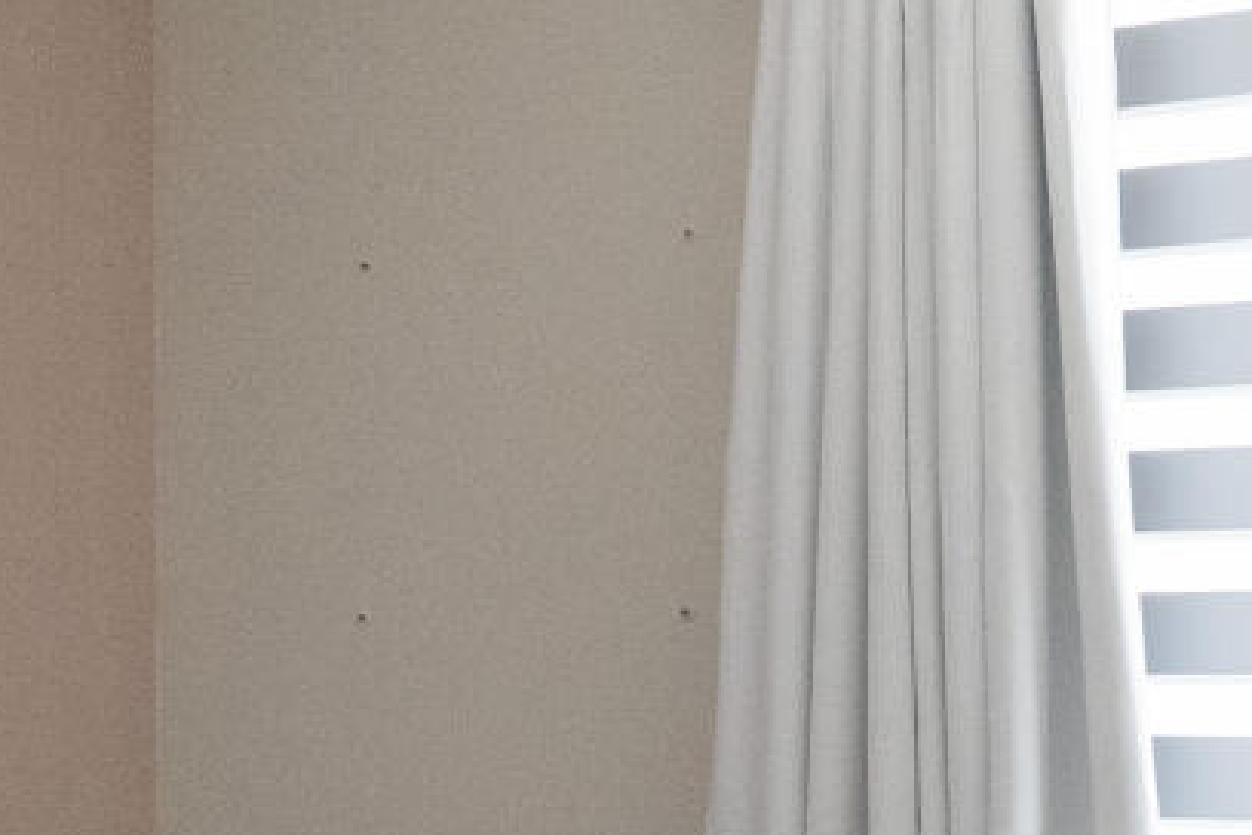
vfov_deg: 13.2
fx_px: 3582
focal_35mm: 103
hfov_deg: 19.6
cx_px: 264
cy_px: 685
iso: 5000
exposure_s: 1/40
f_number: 6.3
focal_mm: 14
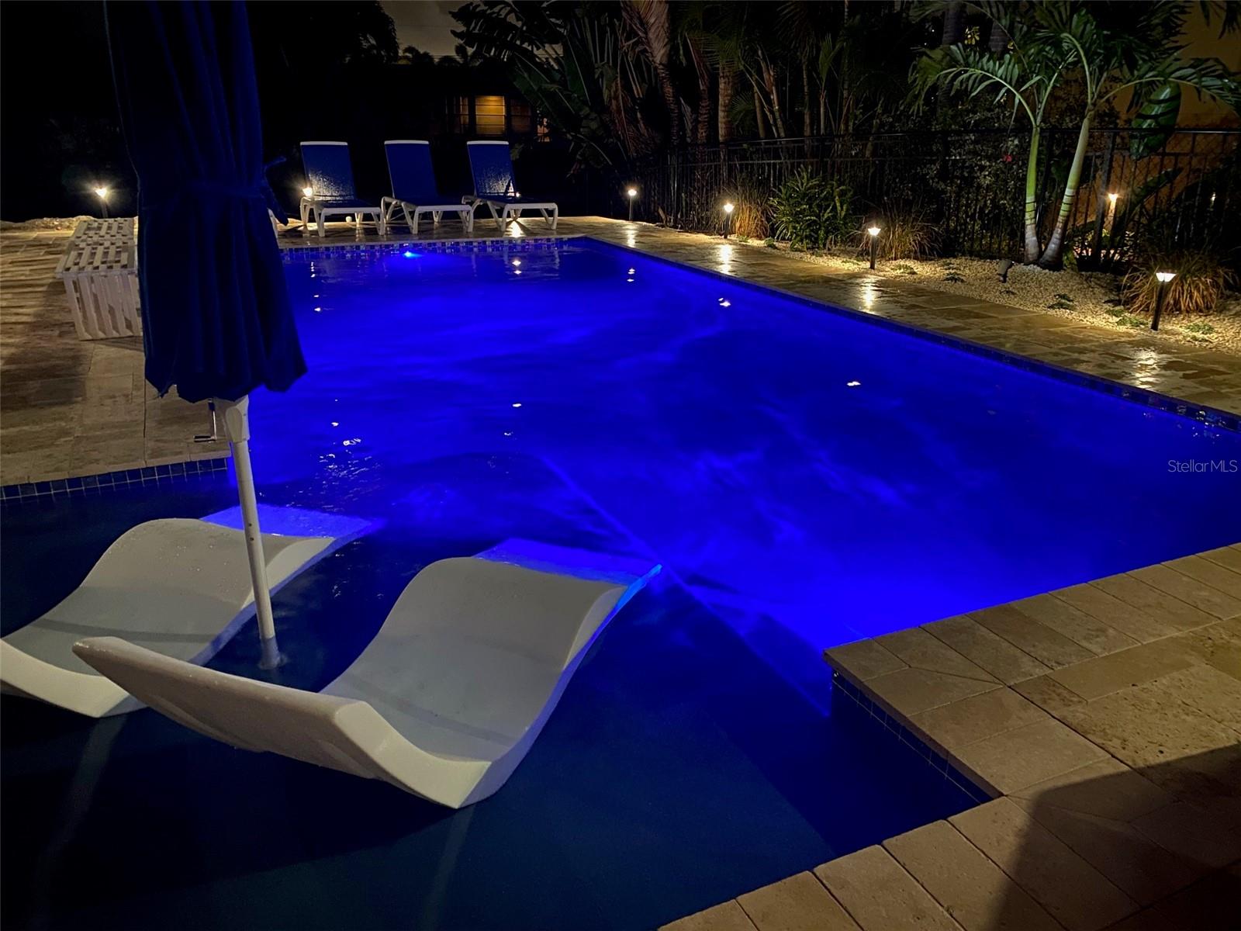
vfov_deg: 53.1
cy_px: 466
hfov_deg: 67.3
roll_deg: -1.1
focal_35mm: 26
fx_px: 932
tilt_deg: -20.2
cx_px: 620
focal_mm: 4.25
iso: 640
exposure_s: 1/8
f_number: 1.8
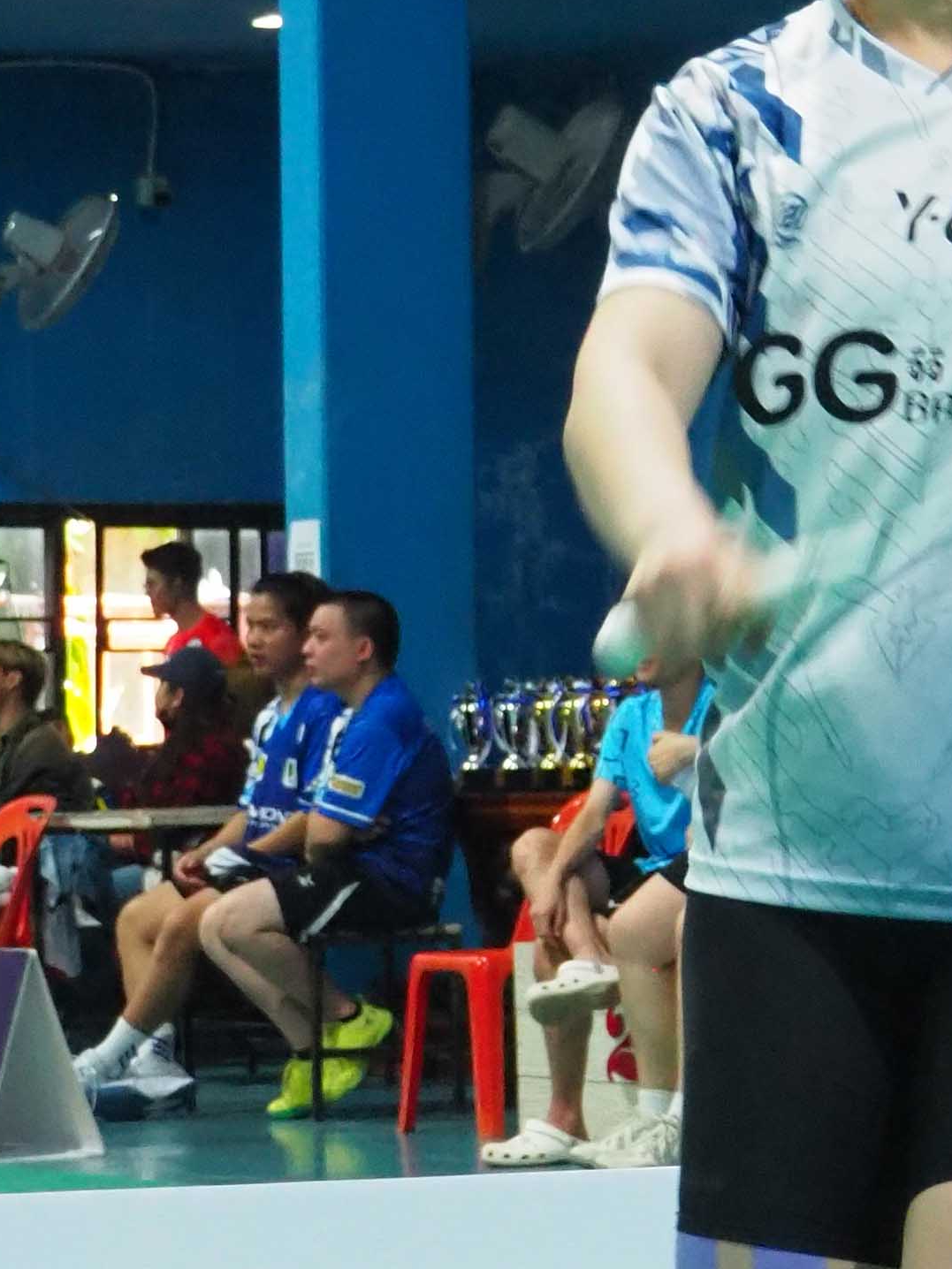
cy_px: 597
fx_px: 8471
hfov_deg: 6.4
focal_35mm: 231
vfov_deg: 8.6
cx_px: 978
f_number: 5.5
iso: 4000
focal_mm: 36
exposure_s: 1/80
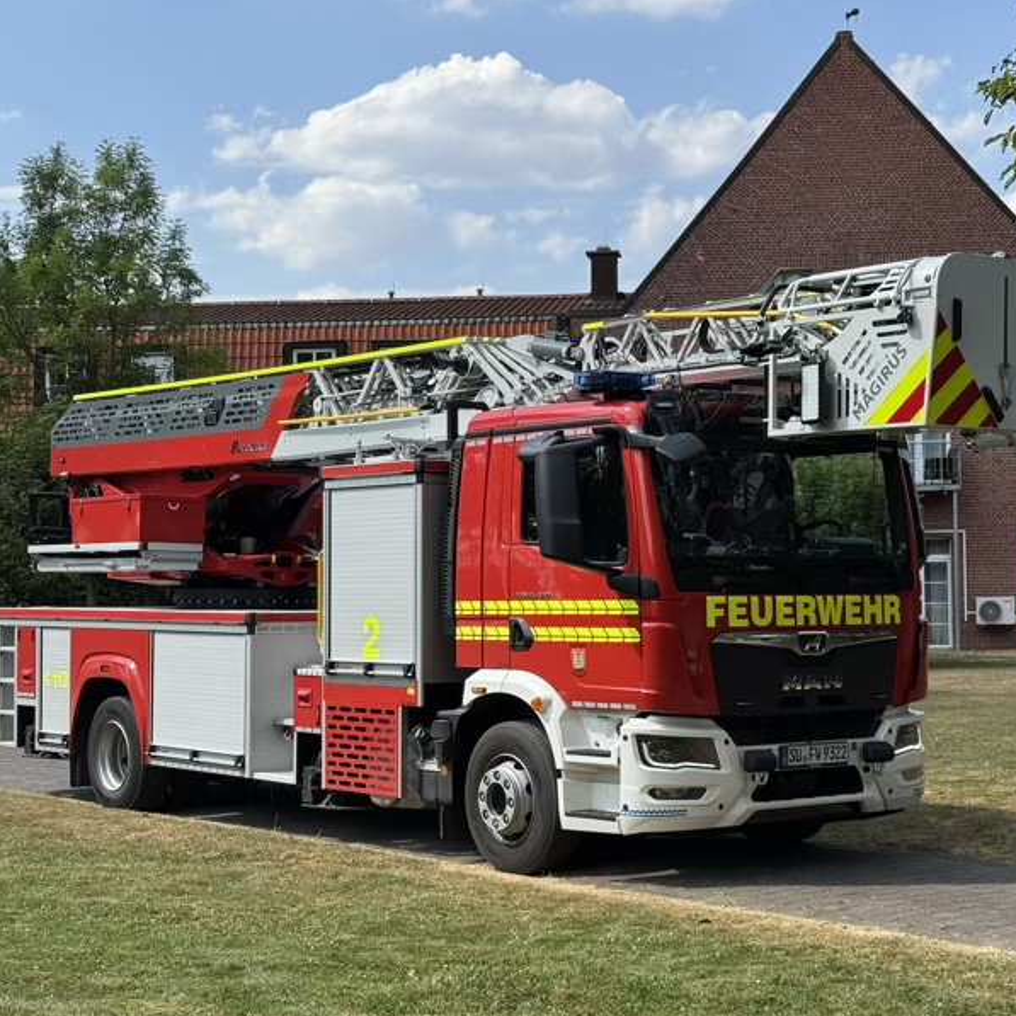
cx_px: 601
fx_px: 2125
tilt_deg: -0.4
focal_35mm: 64
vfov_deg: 26.9
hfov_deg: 26.8
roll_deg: +0.9
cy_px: 569
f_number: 1.78
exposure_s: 1/2611
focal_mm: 6.76
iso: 64
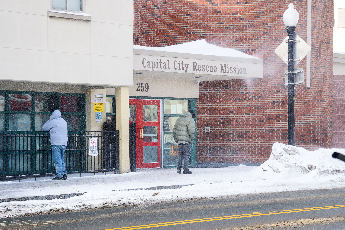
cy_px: 132
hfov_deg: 20.6
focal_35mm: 99
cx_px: 149
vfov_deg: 13.8
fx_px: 949
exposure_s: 1/640
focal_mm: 70
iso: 140
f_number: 5
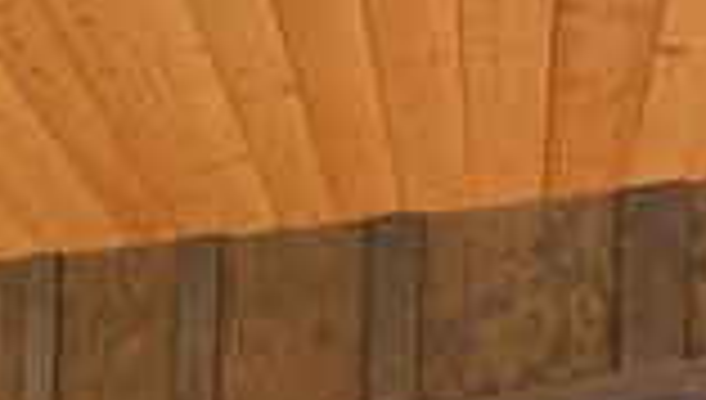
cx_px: -283
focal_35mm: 45
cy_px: 766
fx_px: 844
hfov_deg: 31.0
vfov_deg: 18.8
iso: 50
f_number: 1.9
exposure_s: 1/120
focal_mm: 2.2
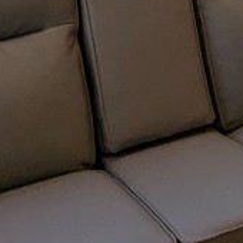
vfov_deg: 13.8
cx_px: 335
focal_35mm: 116
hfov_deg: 14.3
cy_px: -162
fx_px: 921
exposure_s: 1/188
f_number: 2.2
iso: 70
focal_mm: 2.35
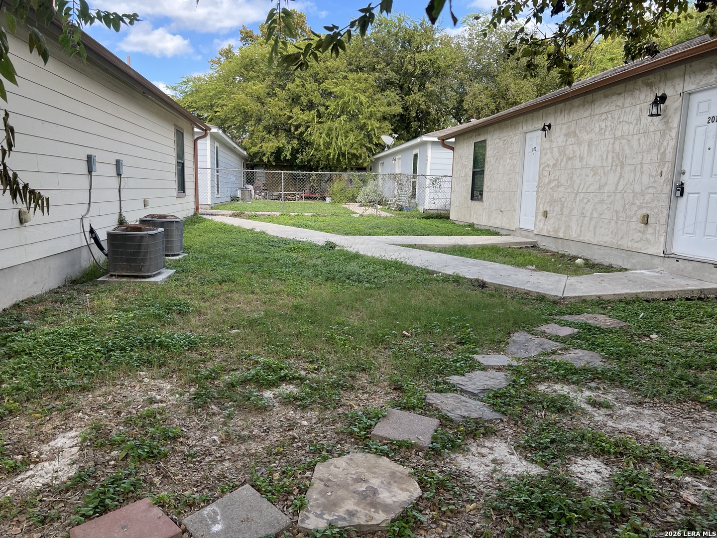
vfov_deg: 53.1
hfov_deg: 67.3
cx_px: 358
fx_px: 539
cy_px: 269
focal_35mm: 26
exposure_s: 1/1079
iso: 50
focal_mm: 5.7
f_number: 1.5
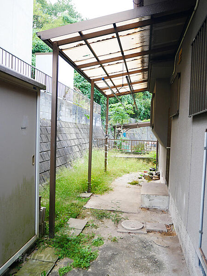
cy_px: 138
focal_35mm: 28
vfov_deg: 63.4
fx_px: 223
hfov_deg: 49.7
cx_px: 104
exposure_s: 1/80
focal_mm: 14
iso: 200
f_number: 3.7
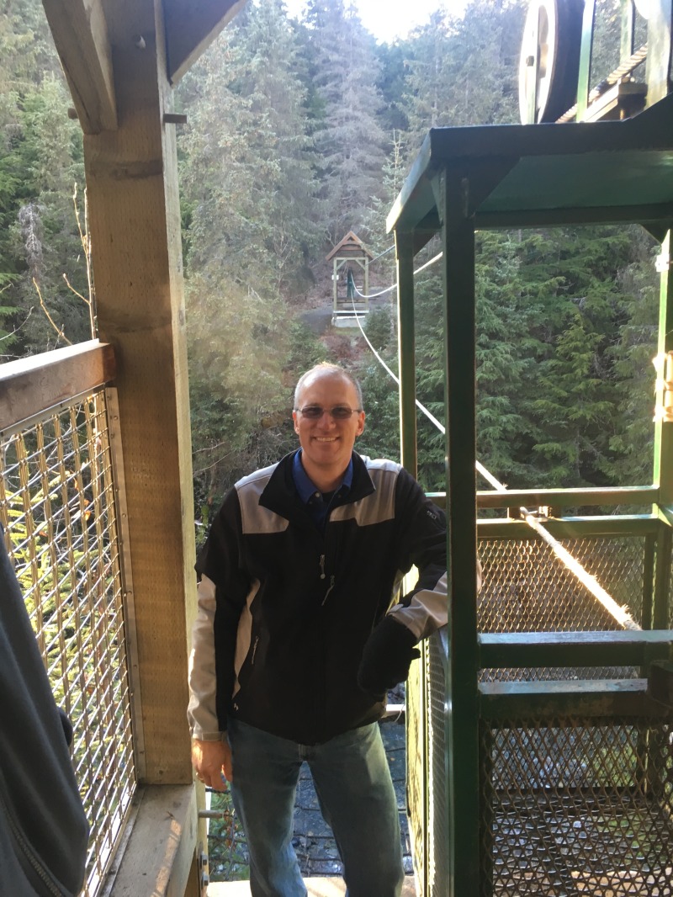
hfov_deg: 48.2
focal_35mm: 29
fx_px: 751
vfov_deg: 61.6
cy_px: 448
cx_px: 336
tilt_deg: -13.1
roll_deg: +1.5
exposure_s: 1/30
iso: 64
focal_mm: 4.15
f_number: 2.2
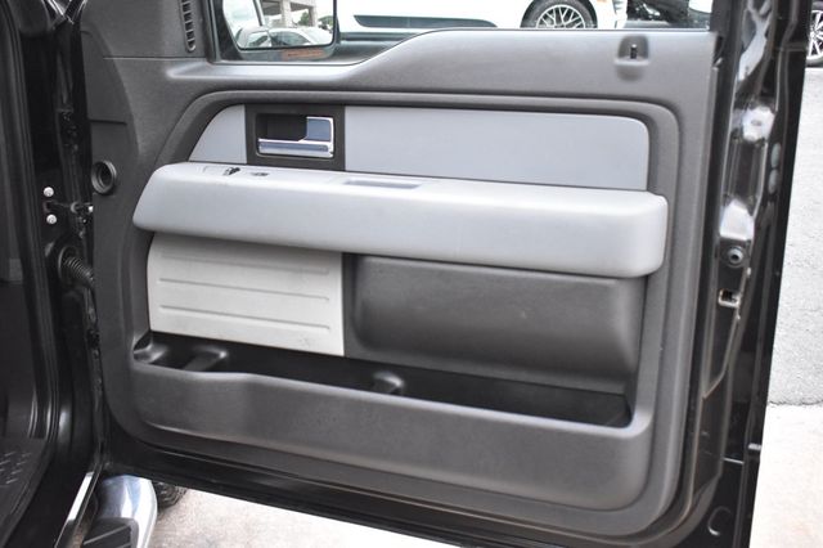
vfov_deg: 31.9
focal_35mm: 42
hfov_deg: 46.4
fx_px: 960
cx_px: 412
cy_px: 274
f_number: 4.2
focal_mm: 28
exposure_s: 1/100
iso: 3200
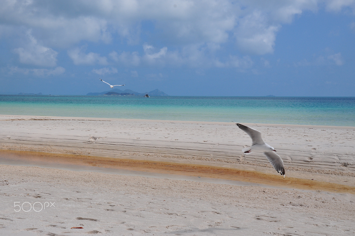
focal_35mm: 48
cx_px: 178
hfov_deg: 41.2
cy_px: 118
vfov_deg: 28.0
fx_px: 473
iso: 200
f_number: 14
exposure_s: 1/500
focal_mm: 32
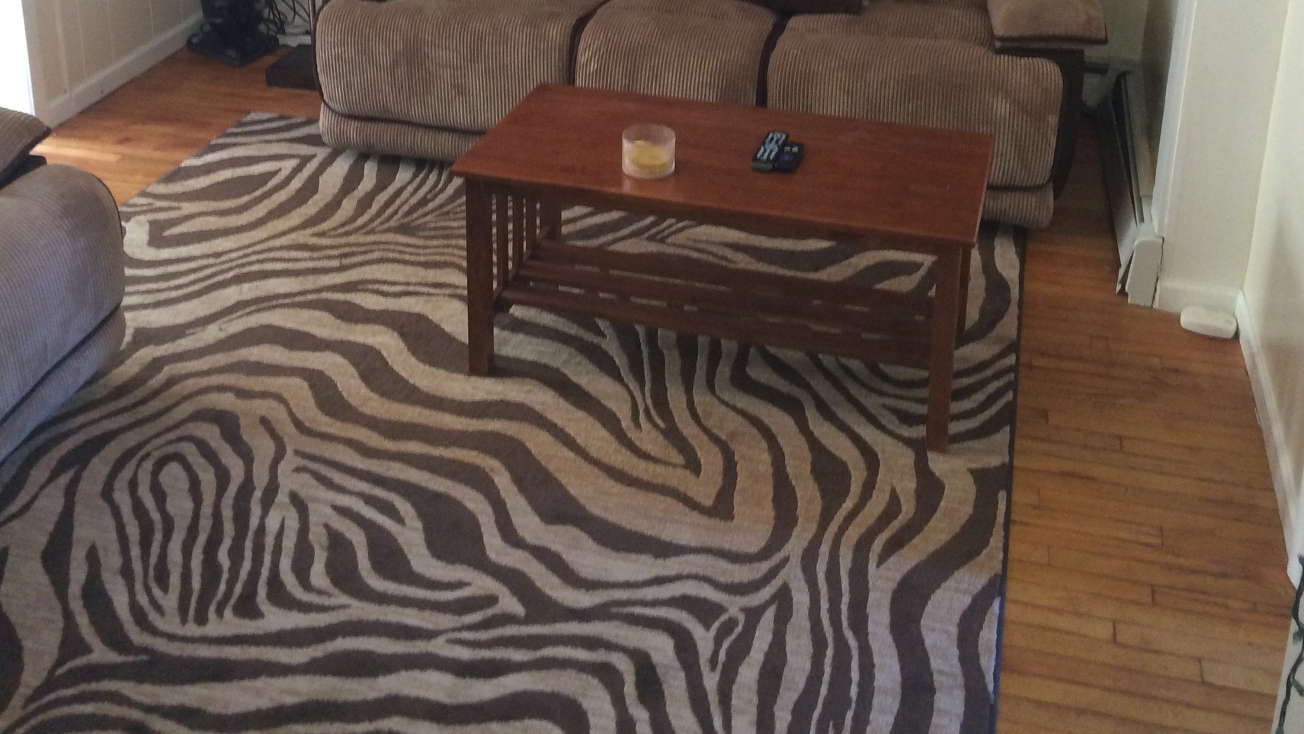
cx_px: 657
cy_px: -4
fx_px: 1522
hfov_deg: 46.4
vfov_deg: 25.7
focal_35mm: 44
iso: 250
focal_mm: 4.12
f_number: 2.2
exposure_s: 1/30
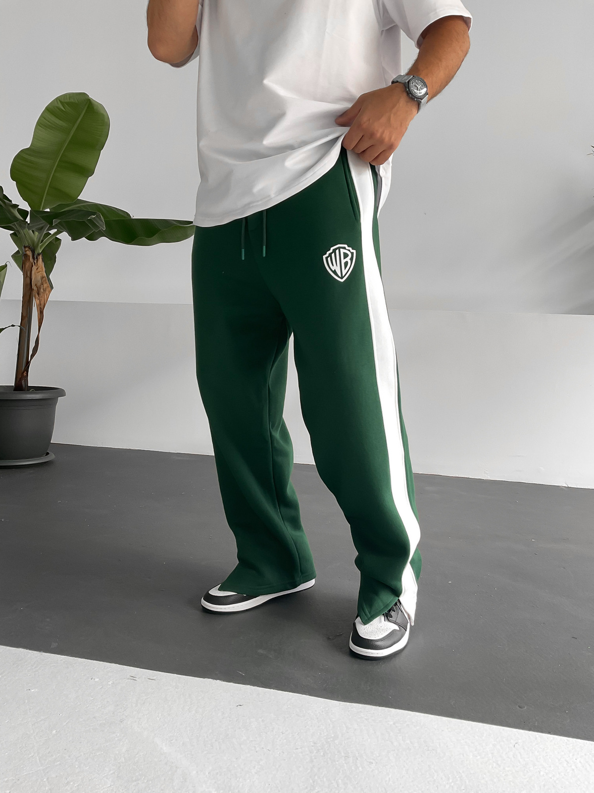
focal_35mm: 29
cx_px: 297
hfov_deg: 48.2
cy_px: 396
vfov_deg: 61.7
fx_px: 664
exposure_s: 1/120
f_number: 1.8
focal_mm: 3
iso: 40
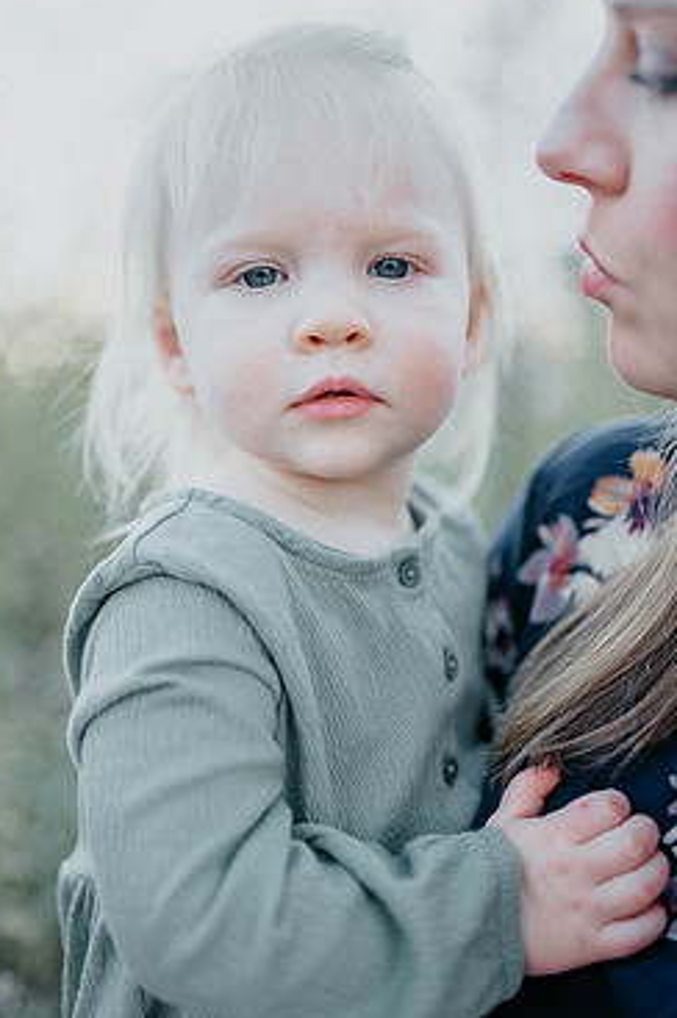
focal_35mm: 43
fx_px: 1215
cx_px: 298
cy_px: 477
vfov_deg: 45.4
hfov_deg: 31.1
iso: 80
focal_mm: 35
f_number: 1.4
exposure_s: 1/400
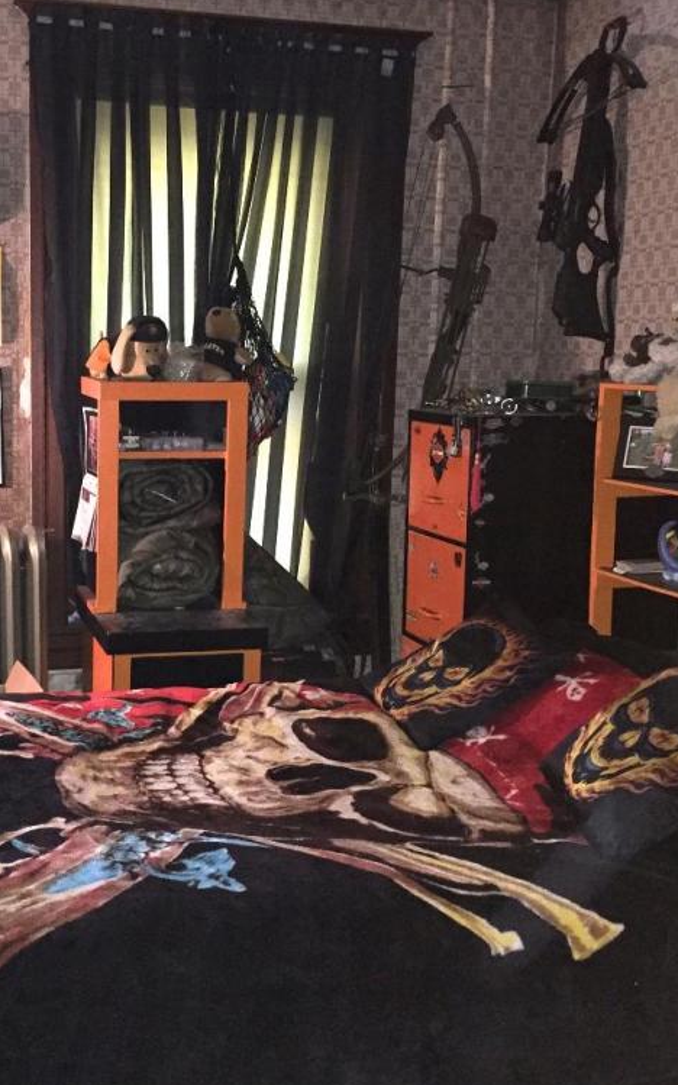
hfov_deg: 30.1
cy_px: 549
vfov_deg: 47.2
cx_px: 183
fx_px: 1242
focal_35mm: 42
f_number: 2.2
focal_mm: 4.15
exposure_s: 1/16
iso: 320
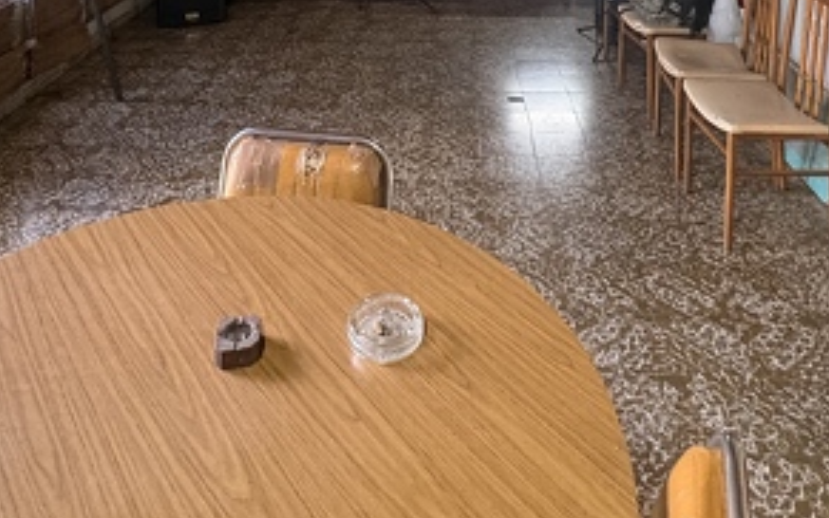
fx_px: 768
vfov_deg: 29.3
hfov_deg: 56.7
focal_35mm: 34
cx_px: 422
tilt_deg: -2.4
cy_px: -174
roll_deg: +0.7
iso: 1000
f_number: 2.2
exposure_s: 1/40
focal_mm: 2.22
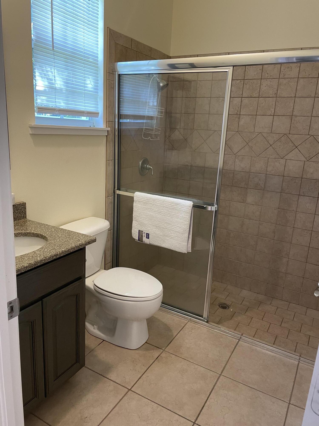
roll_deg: -3.2
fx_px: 319
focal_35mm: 26
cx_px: 160
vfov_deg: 67.3
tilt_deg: -14.5
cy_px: 213
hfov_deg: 53.1
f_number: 1.6
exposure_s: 1/60
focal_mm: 4.2
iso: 200
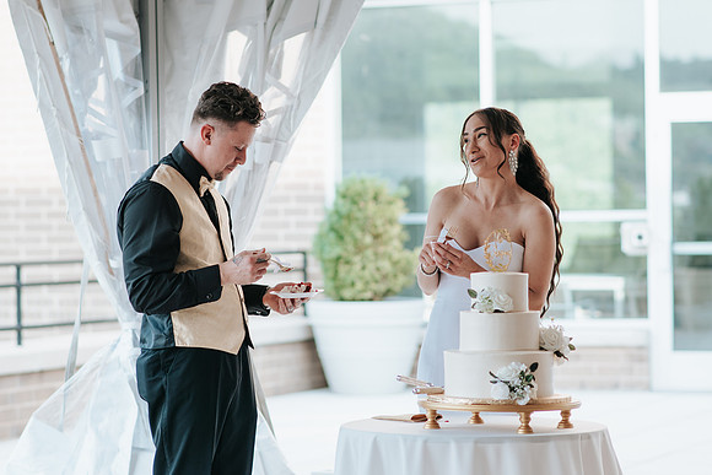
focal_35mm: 131
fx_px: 2585
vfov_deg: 10.5
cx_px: 356
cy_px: 238
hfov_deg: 15.7
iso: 100
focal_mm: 85
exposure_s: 1/500
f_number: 2.5
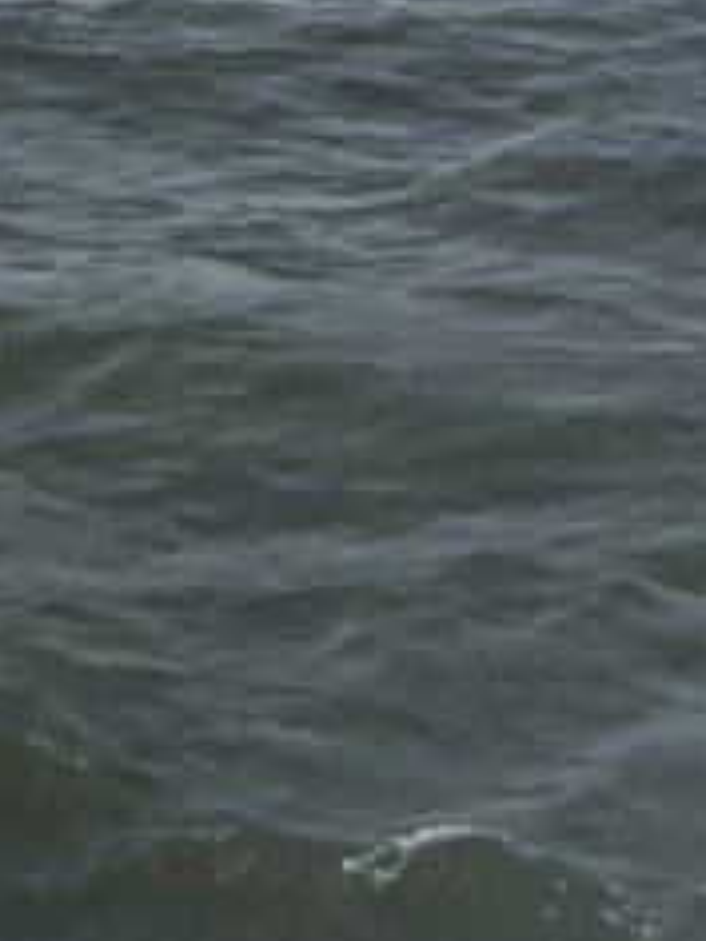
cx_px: -806
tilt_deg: +0.2
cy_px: -498
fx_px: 3073
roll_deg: +5.6
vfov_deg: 15.9
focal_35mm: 113
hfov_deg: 11.5
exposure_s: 1/4831
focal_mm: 5.7
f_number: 1.5
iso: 50
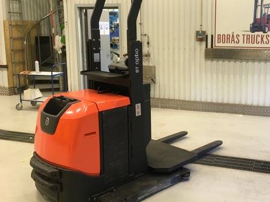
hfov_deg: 43.8
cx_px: 191
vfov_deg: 34.2
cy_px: 81
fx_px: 327
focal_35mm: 42
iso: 125
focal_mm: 4.15
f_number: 2.2
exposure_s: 1/33
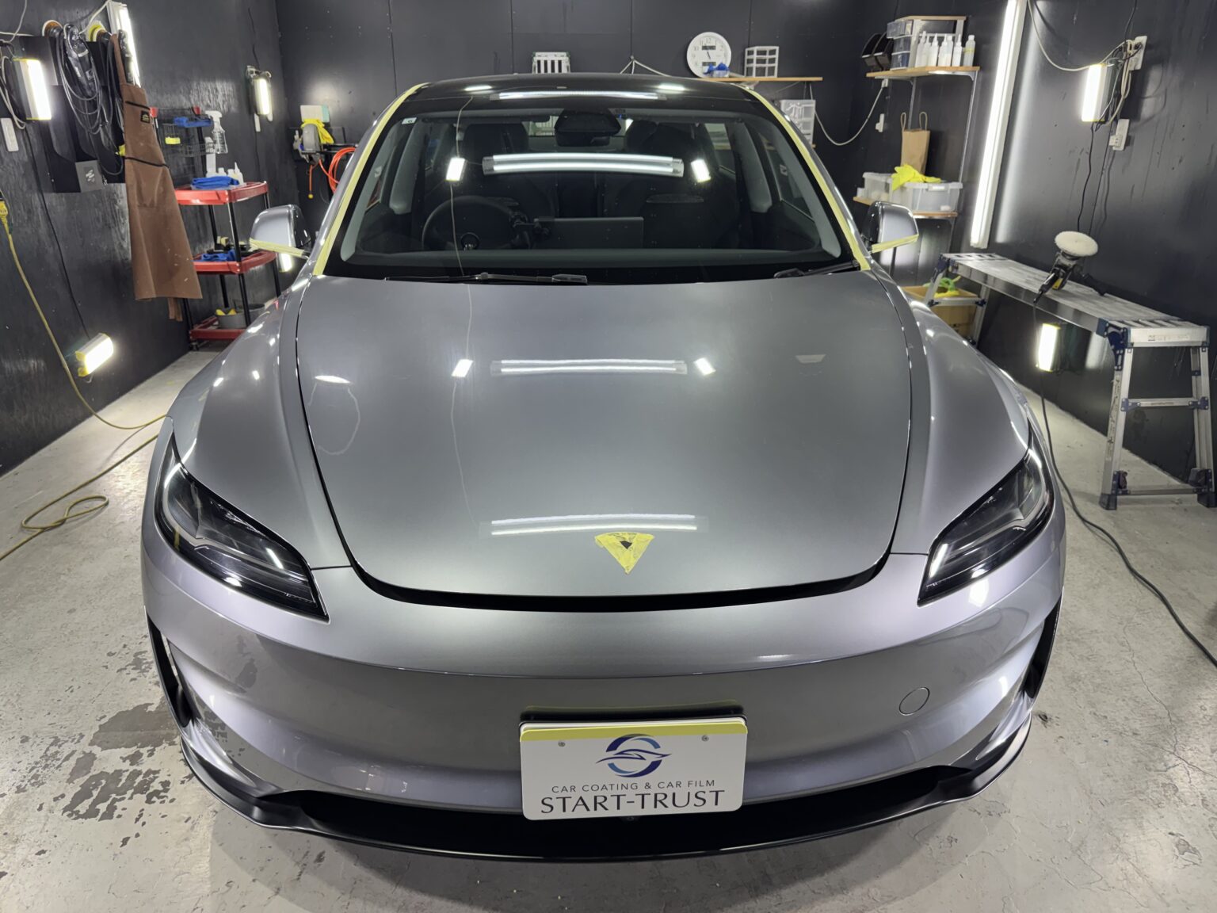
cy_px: 456
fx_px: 844
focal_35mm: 24
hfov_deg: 71.6
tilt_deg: -22.3
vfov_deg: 56.8
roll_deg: +0.1
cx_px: 608
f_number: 1.78
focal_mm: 6.76
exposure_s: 1/120
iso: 125
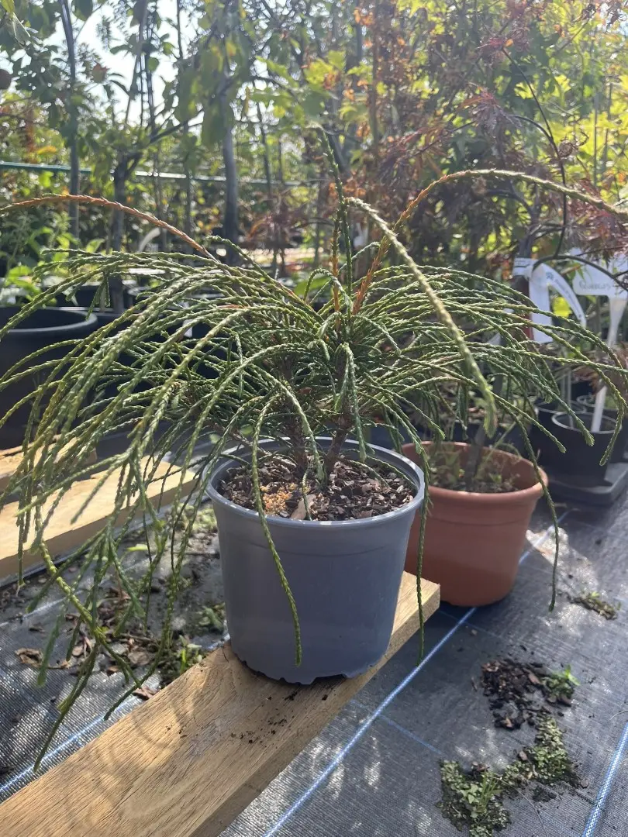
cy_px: 418
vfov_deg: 67.3
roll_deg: -2.7
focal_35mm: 26
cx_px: 314
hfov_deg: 53.1
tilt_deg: -18.7
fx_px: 629
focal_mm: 5.1
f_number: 1.6
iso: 50
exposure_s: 1/746
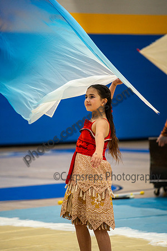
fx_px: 1392
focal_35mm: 200
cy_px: 126
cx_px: 84
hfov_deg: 6.9
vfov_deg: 10.3
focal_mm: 200
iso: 3600
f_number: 4
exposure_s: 1/500
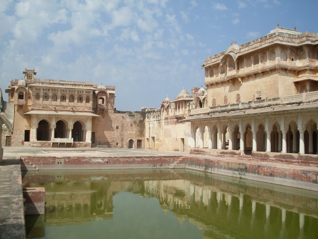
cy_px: 120
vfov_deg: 37.7
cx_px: 159
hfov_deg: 49.0
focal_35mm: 38
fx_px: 349
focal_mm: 6.3
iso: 80
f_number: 8.4
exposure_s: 1/350
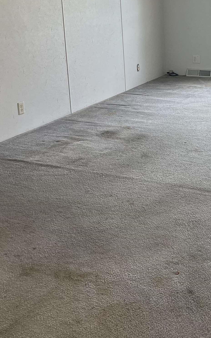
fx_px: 524
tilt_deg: -11.1
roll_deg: +2.4
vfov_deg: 34.9
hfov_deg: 22.5
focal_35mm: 57
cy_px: 85
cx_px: 156
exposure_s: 1/60
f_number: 1.6
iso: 64
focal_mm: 5.1
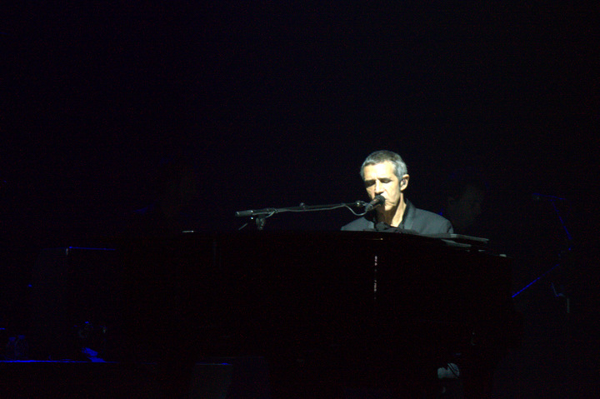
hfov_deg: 6.9
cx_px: 300
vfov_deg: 4.6
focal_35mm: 300
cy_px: 200
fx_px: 4996
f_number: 16
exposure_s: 1/30
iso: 400
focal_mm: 200
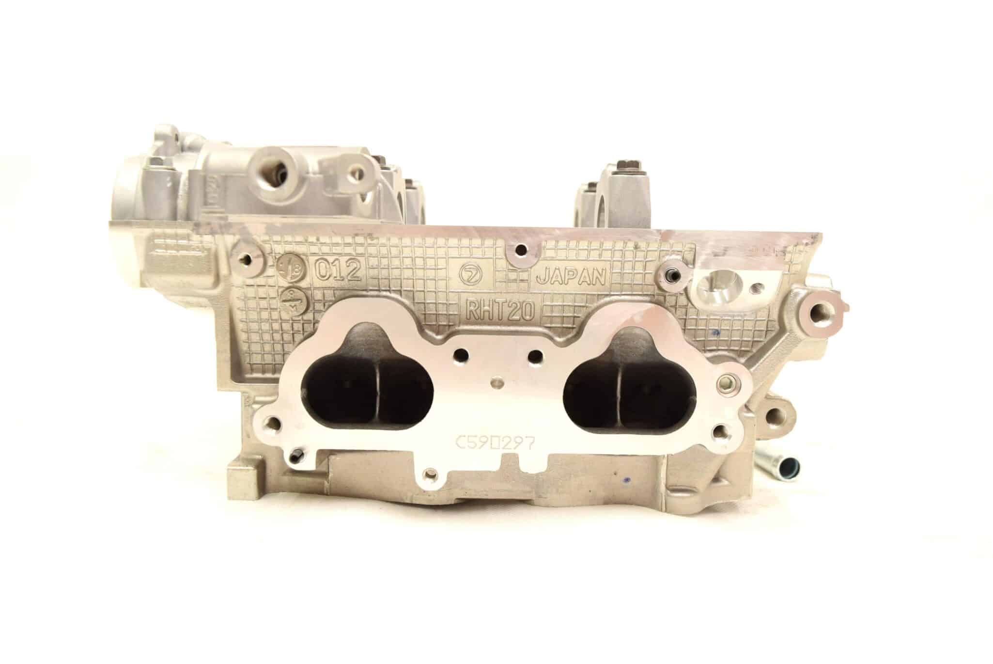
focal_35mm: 32
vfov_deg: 41.8
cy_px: 332
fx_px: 869
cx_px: 496
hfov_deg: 59.5
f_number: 5
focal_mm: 21
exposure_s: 1/100
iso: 400
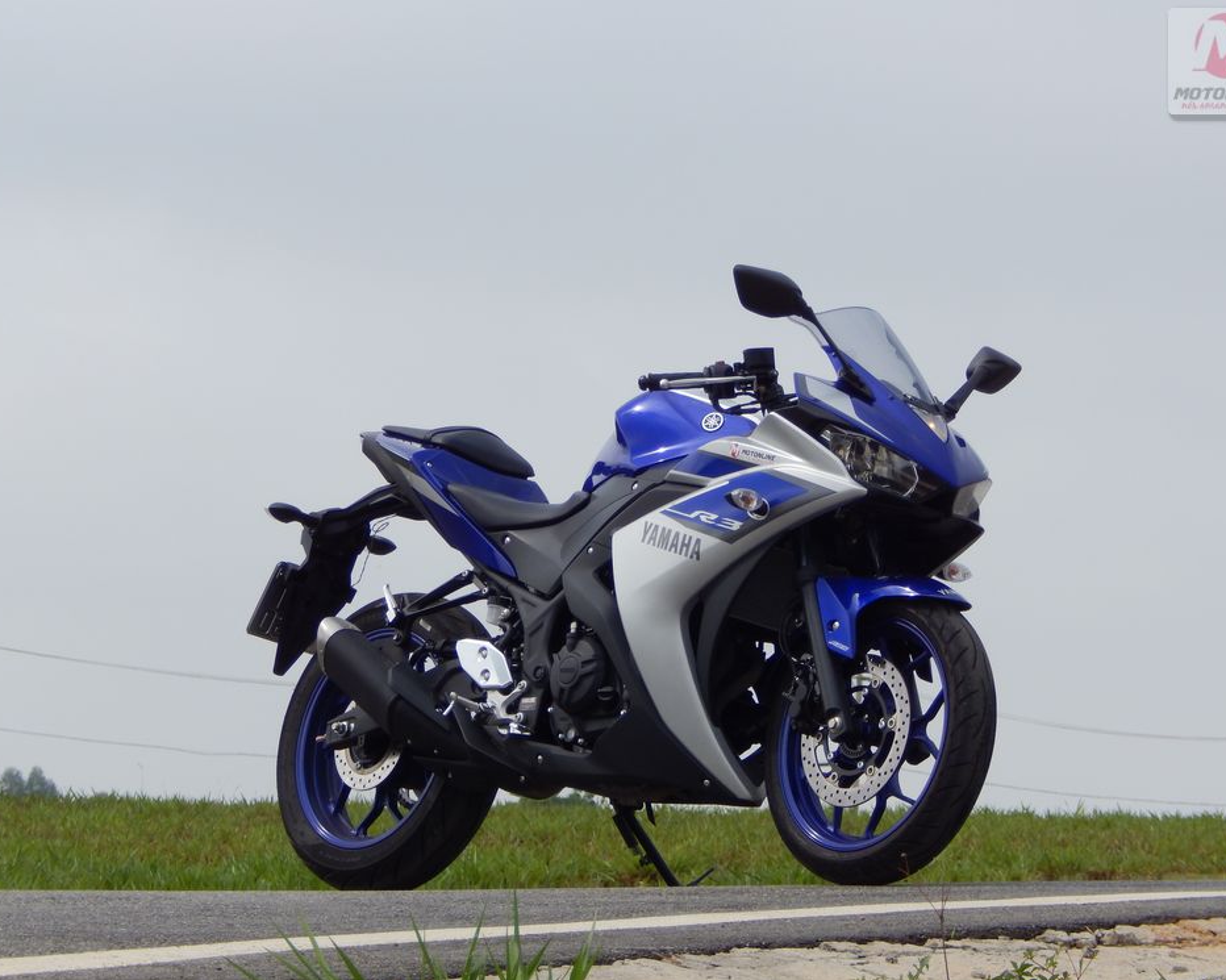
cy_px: 491
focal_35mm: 219
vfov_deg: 7.1
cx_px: 639
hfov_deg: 8.8
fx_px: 7944
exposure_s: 1/500
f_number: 5.4
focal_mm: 37.1
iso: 125
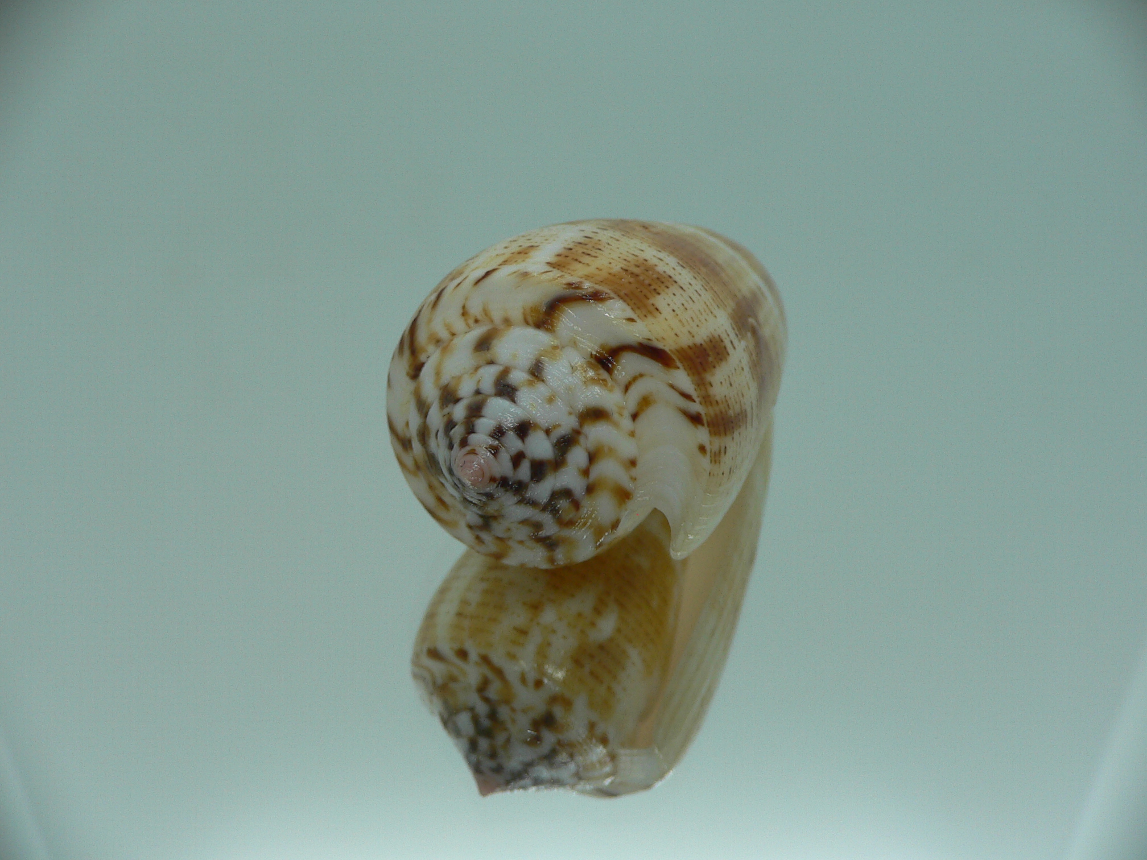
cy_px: 430
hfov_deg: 52.6
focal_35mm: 35
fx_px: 1160
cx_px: 574
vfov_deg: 40.7
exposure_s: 1/60
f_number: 2.8
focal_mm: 4.6
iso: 80
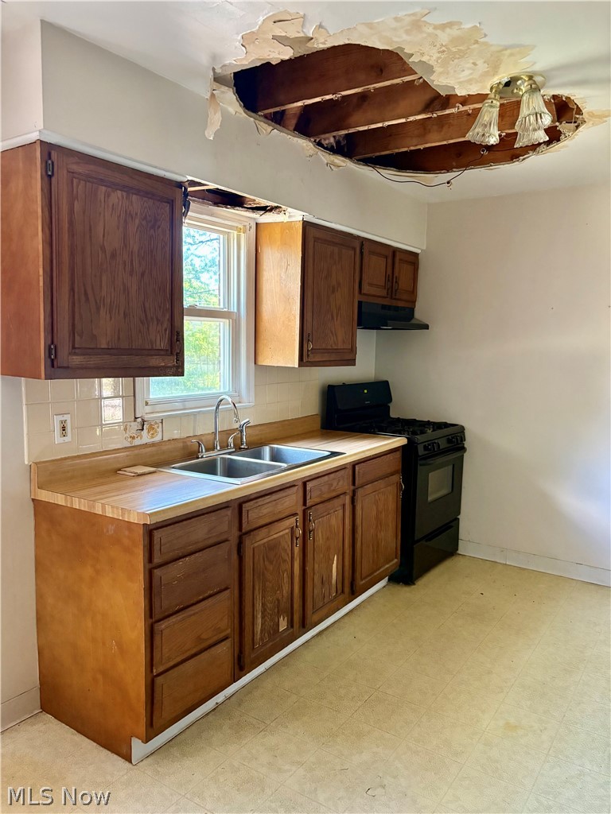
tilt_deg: -6.1
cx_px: 306
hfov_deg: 53.1
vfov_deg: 67.3
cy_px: 407
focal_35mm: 26
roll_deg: -0.7
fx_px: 612
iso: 320
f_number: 1.6
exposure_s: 1/60
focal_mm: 5.96
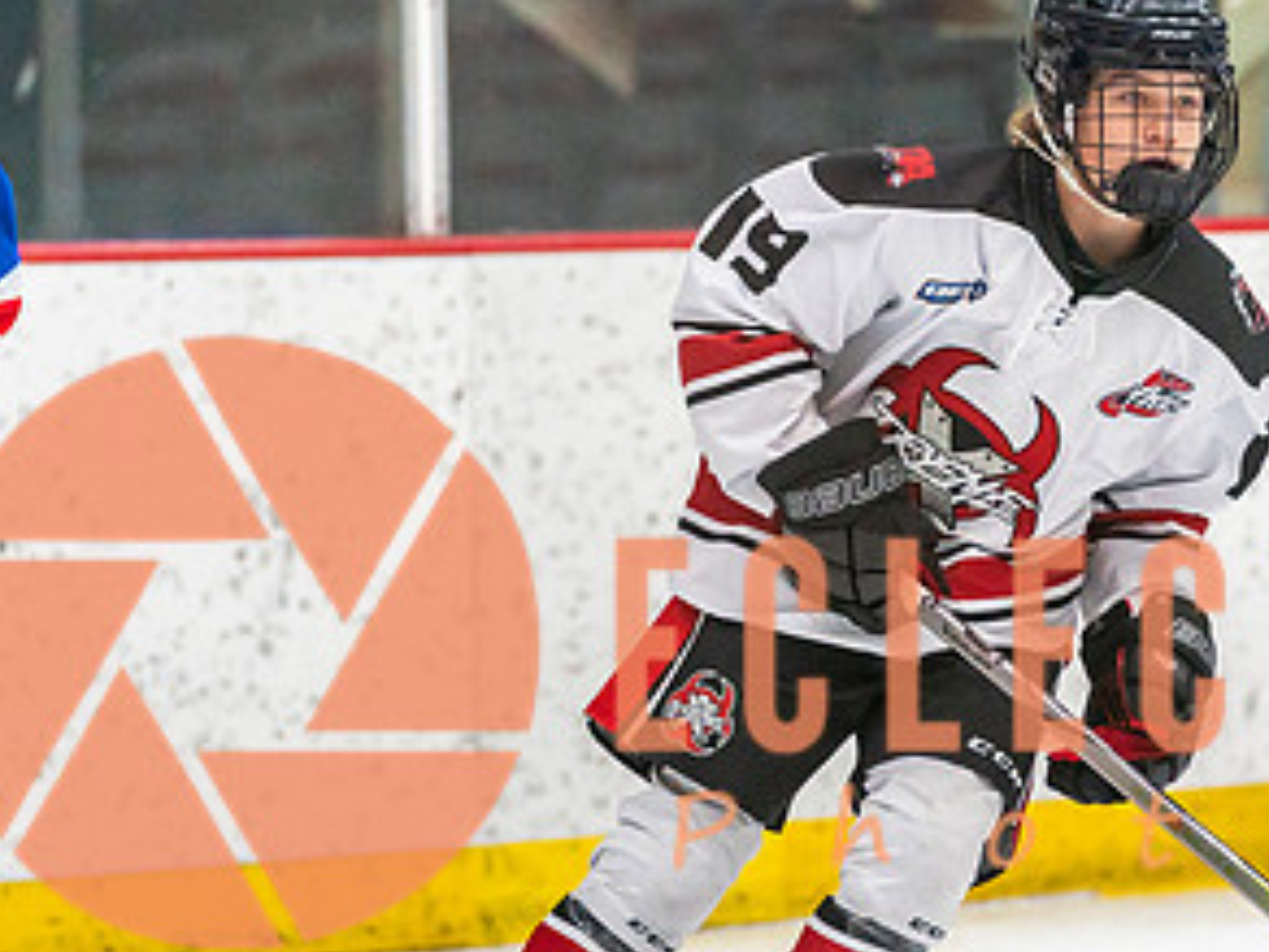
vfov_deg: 4.2
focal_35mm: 355
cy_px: 658
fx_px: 13014
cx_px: 944
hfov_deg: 5.6
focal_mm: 159
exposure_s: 1/1000
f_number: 2.8
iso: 3200
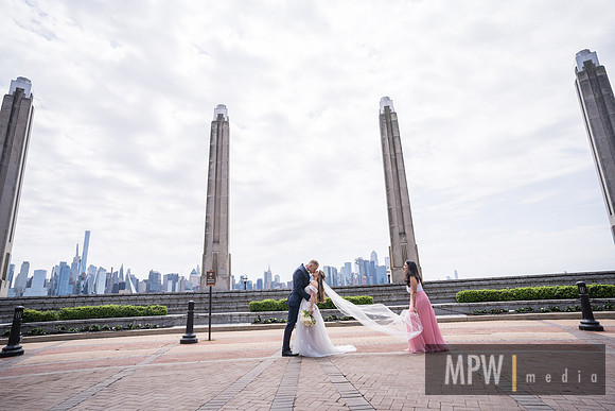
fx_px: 342
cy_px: 206
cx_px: 308
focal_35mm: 20
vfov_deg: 62.0
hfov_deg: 84.0
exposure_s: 1/2000
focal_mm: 20
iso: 100
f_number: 2.8
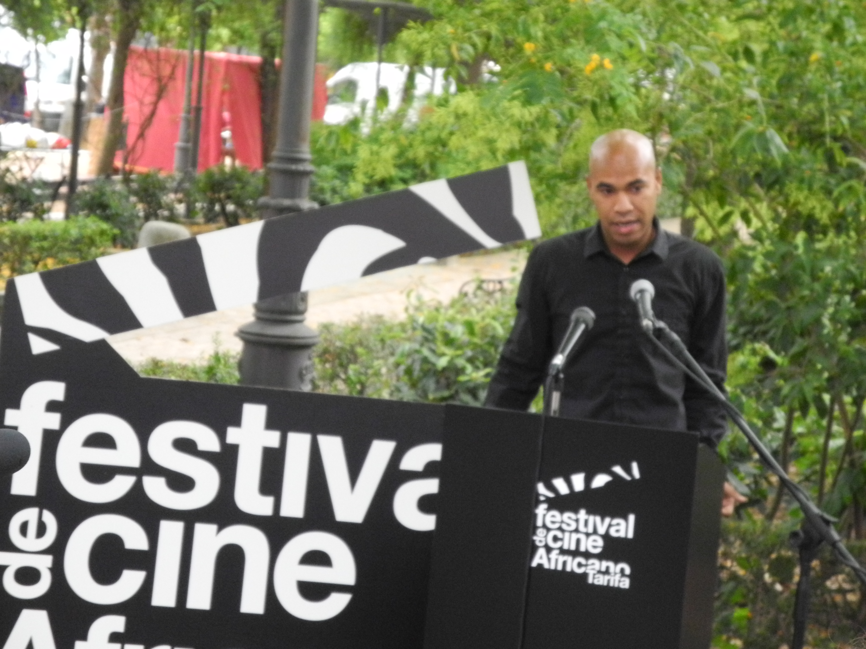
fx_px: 2977
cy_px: 324
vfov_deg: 12.5
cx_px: 433
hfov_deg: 16.6
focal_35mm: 119
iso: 800
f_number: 4.5
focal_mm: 25.4
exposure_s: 1/91.3
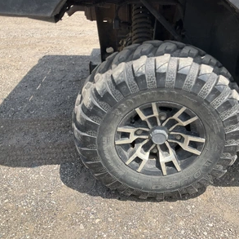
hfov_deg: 47.1
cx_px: 132
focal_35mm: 35
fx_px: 273
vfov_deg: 47.2
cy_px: 119
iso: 25
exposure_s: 1/997
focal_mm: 3
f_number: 1.8
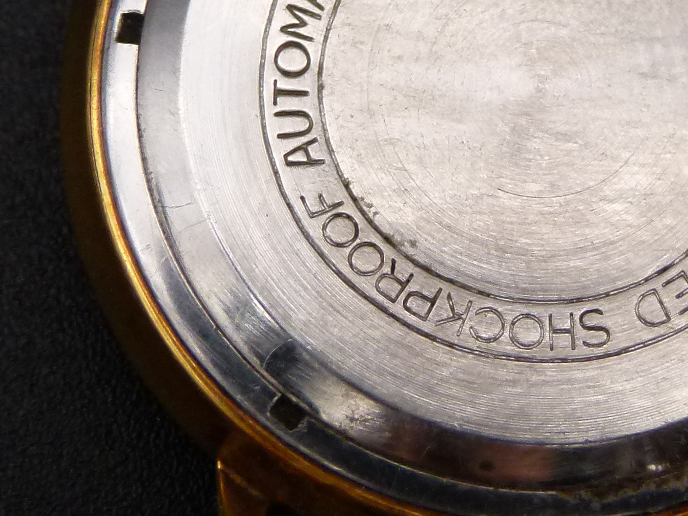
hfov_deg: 13.3
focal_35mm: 148
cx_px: 514
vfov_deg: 10.0
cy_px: 90
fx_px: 2941
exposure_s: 1/200
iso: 200
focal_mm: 8.3
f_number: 3.2
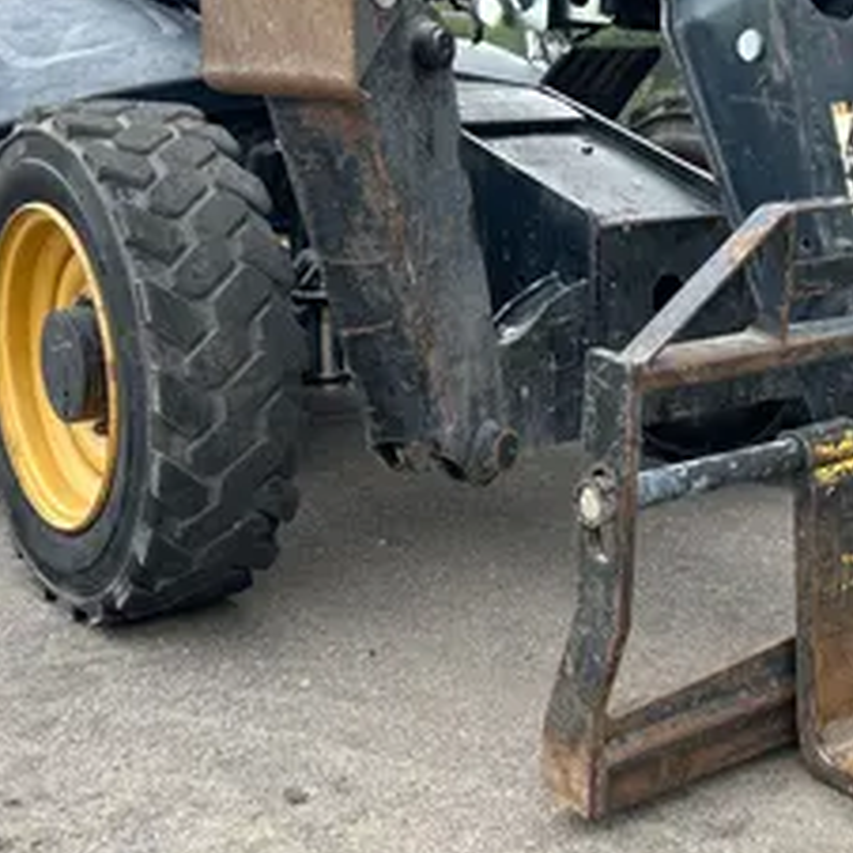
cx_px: 627
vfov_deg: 30.4
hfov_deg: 30.1
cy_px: 300
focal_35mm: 56
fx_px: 1561
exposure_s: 1/169
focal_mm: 5.7
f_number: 1.5
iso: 40
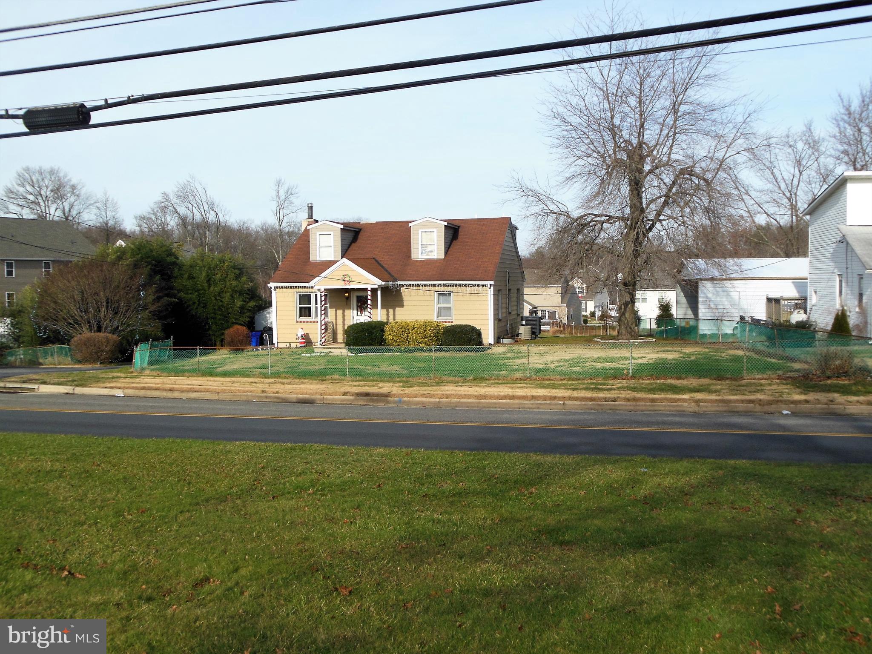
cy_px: 327
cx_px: 436
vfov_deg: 42.9
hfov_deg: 55.4
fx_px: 831
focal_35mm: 33
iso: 125
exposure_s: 1/1250
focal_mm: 6
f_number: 3.5
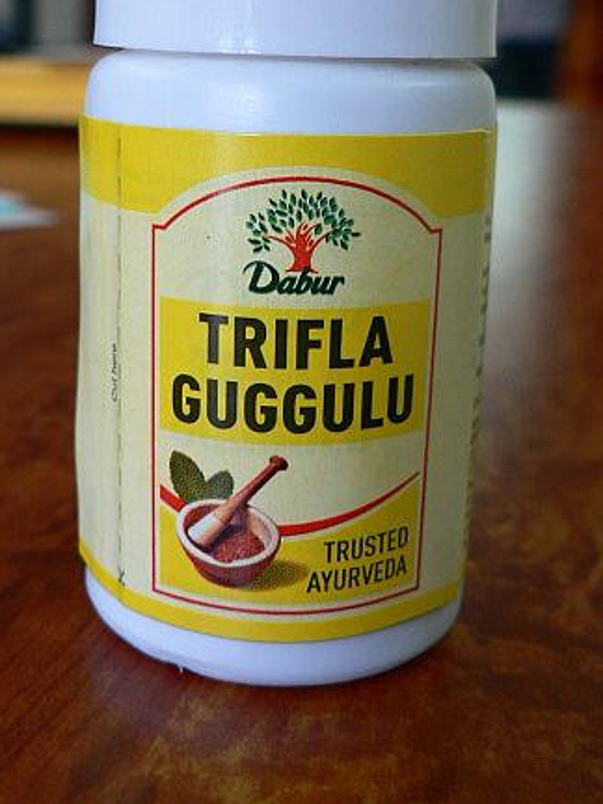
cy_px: 270
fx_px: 1161
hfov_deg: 29.1
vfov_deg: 37.8
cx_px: 296
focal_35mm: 50
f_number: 2.8
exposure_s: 1/30
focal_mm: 6
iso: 150
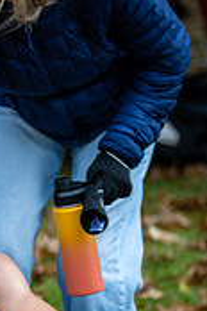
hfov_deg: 3.0
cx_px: -129
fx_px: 3890
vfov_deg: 4.6
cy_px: 331
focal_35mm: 451
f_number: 2.8
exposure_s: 1/1000
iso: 320
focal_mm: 116
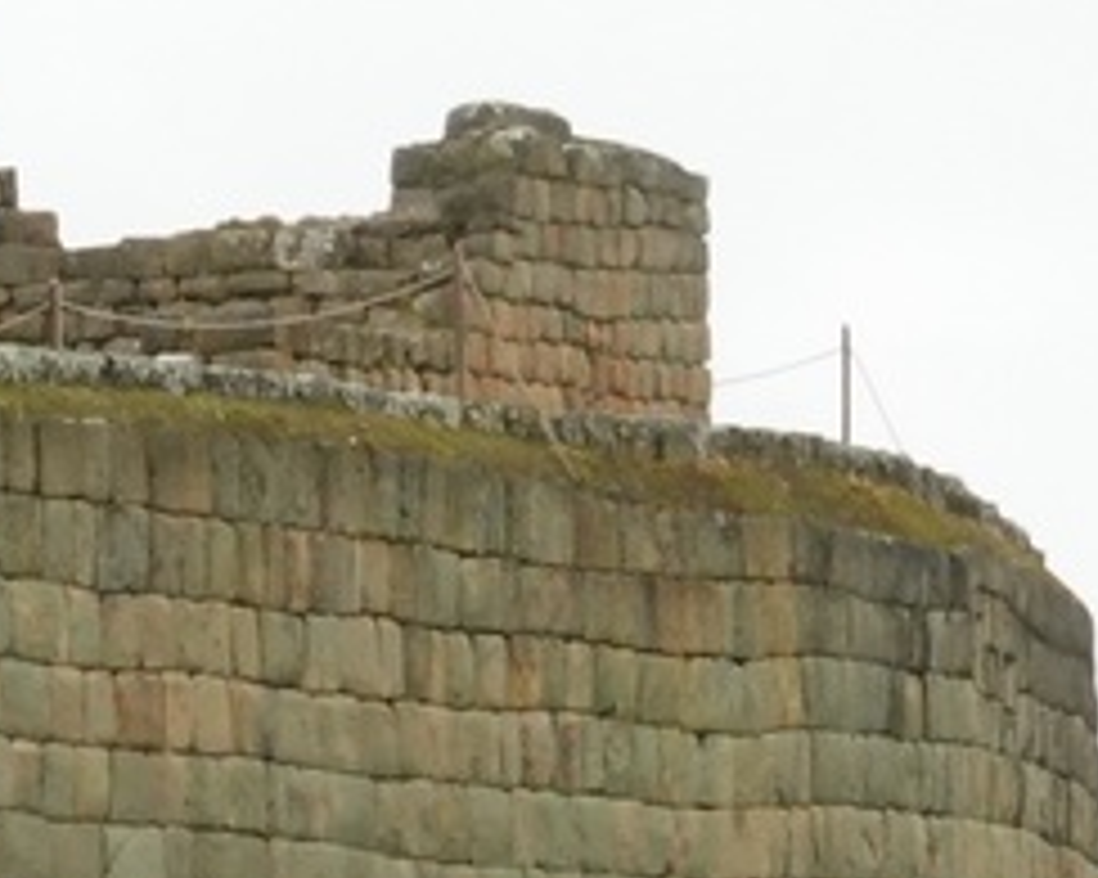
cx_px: -500
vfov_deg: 4.0
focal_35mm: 388
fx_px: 12604
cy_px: 1475
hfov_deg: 5.0
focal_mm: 23.09
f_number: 13
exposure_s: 1/50
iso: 800
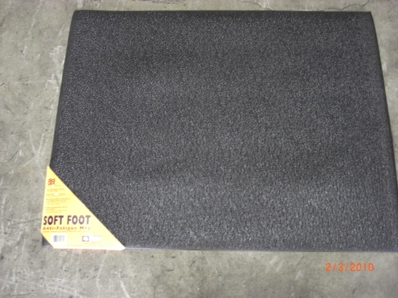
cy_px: 149
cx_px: 199
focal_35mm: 38
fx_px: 437
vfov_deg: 37.7
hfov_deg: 49.0
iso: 800
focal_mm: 7.9
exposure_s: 1/30
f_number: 2.8
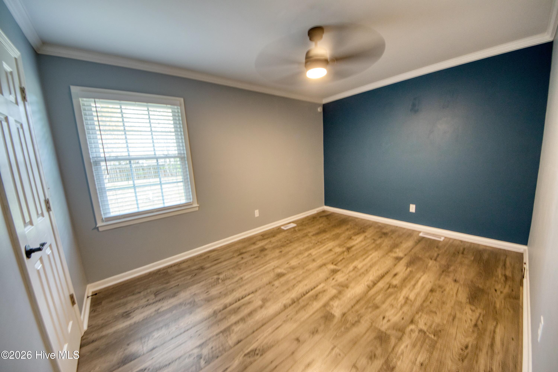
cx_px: 279
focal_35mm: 12
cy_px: 186
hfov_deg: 112.6
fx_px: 186
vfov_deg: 90.0
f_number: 9
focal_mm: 8
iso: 200
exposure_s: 1/5
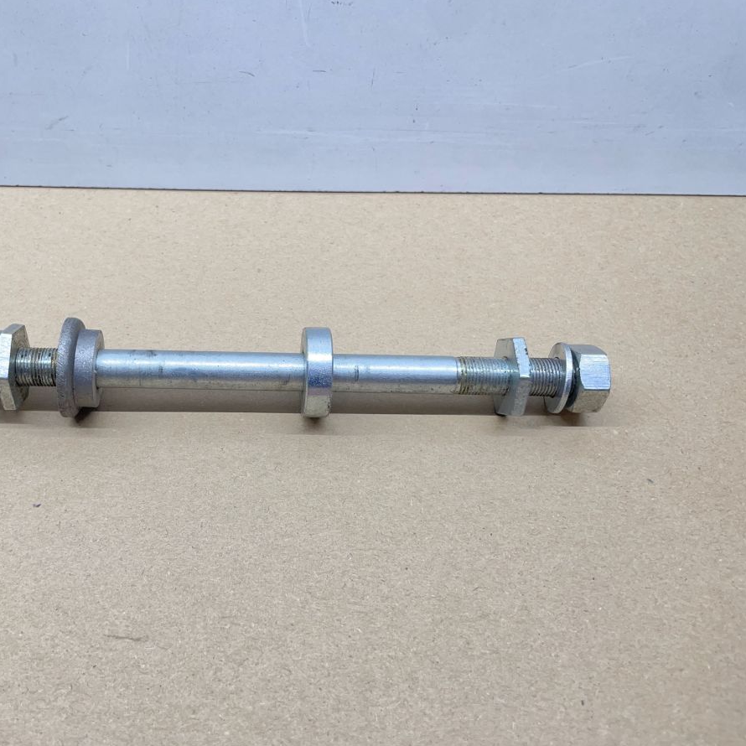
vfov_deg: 52.5
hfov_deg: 51.7
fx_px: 756
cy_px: 374
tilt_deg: -52.0
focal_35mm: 31
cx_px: 259
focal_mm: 4.2
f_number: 1.6
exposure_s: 1/100
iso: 64
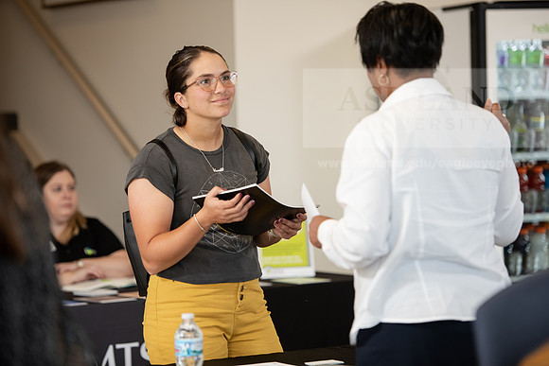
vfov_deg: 10.2
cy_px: 183
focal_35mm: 135
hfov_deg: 15.2
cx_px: 274
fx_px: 2059
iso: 1000
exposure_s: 1/200
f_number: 3.2
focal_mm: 135
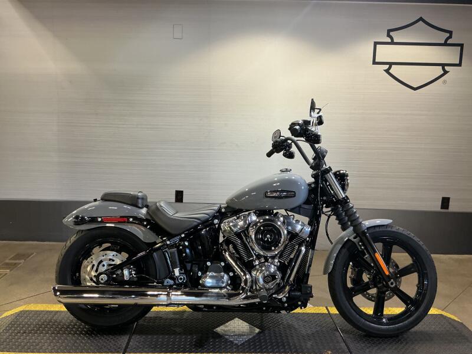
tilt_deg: -11.3
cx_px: 236
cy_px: 177
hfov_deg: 61.7
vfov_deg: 48.2
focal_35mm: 29
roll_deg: -1.9
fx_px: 395
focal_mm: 3
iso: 80
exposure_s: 1/60
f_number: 1.8
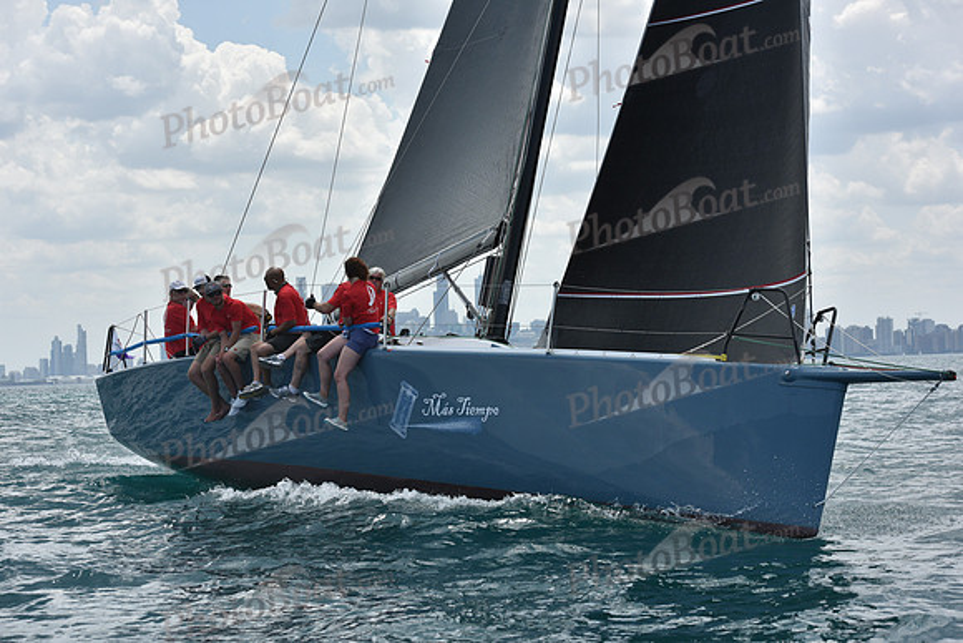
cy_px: 322
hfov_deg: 27.0
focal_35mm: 75
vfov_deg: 18.2
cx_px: 482
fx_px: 2007
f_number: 7.1
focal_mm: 75
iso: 250
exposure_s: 1/1250
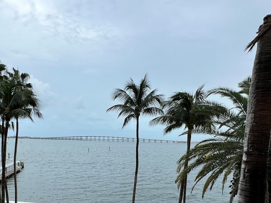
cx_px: 101
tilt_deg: -7.1
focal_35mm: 26
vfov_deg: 49.7
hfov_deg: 66.3
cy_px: 164
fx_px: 204
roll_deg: -1.6
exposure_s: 1/919
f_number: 1.8
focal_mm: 1.57
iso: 32
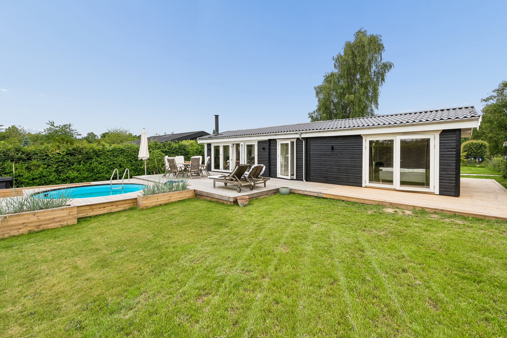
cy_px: 169
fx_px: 211
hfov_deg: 100.4
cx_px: 254
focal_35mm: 15
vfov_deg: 77.3
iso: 140
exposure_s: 1/125
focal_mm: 15
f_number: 13
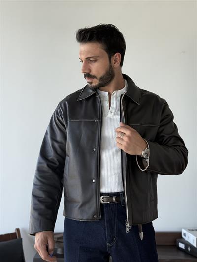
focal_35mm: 48
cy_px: 131
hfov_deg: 30.3
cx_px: 98
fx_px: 364
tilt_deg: +1.9
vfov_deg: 39.6
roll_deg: +0.2
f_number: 1.78
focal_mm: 6.76
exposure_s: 1/271
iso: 100
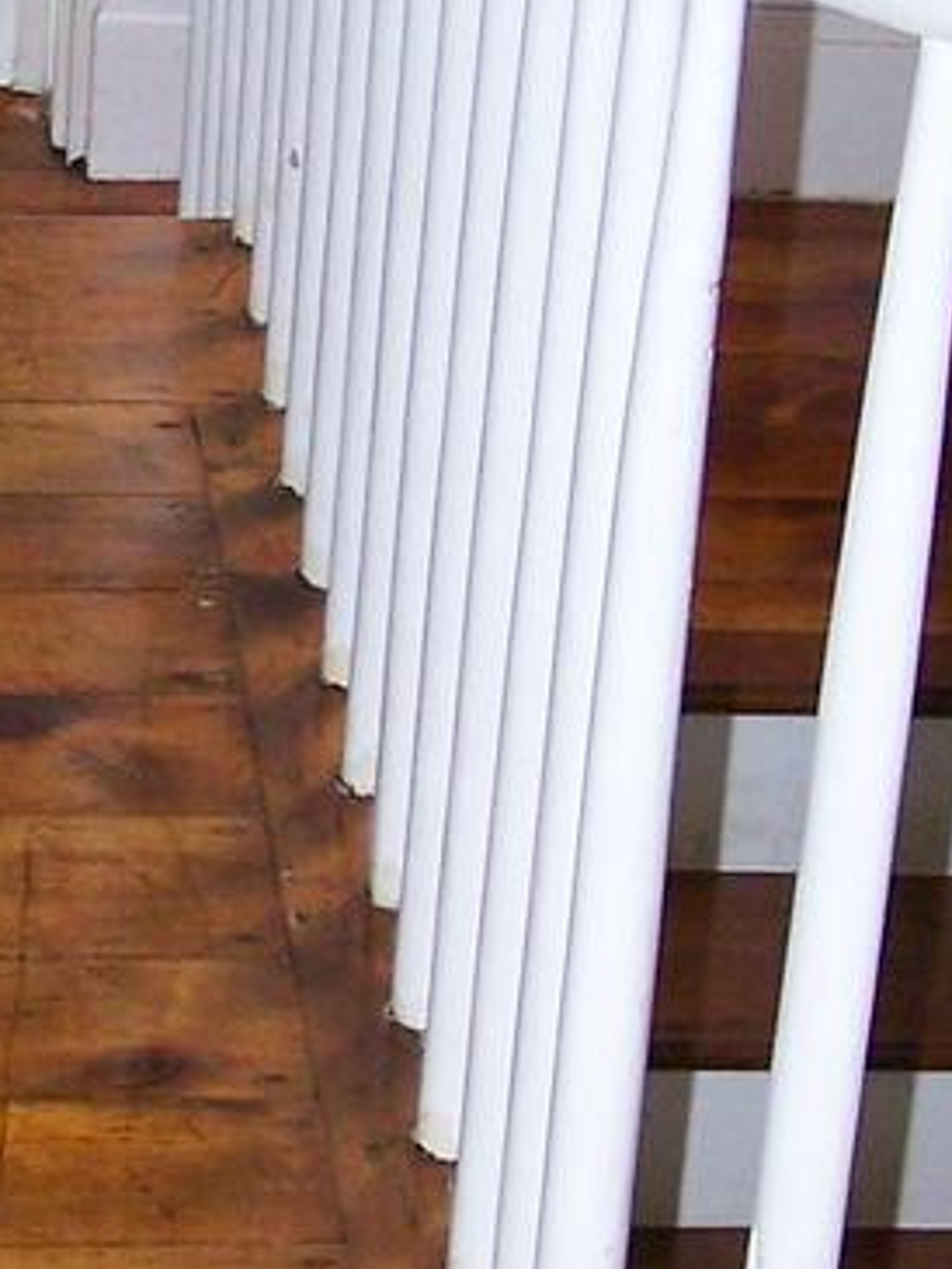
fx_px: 5864
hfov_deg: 9.2
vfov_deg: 12.3
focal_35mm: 160
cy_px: 779
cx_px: -177
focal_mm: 6.3
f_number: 2.8
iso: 160
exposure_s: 1/60
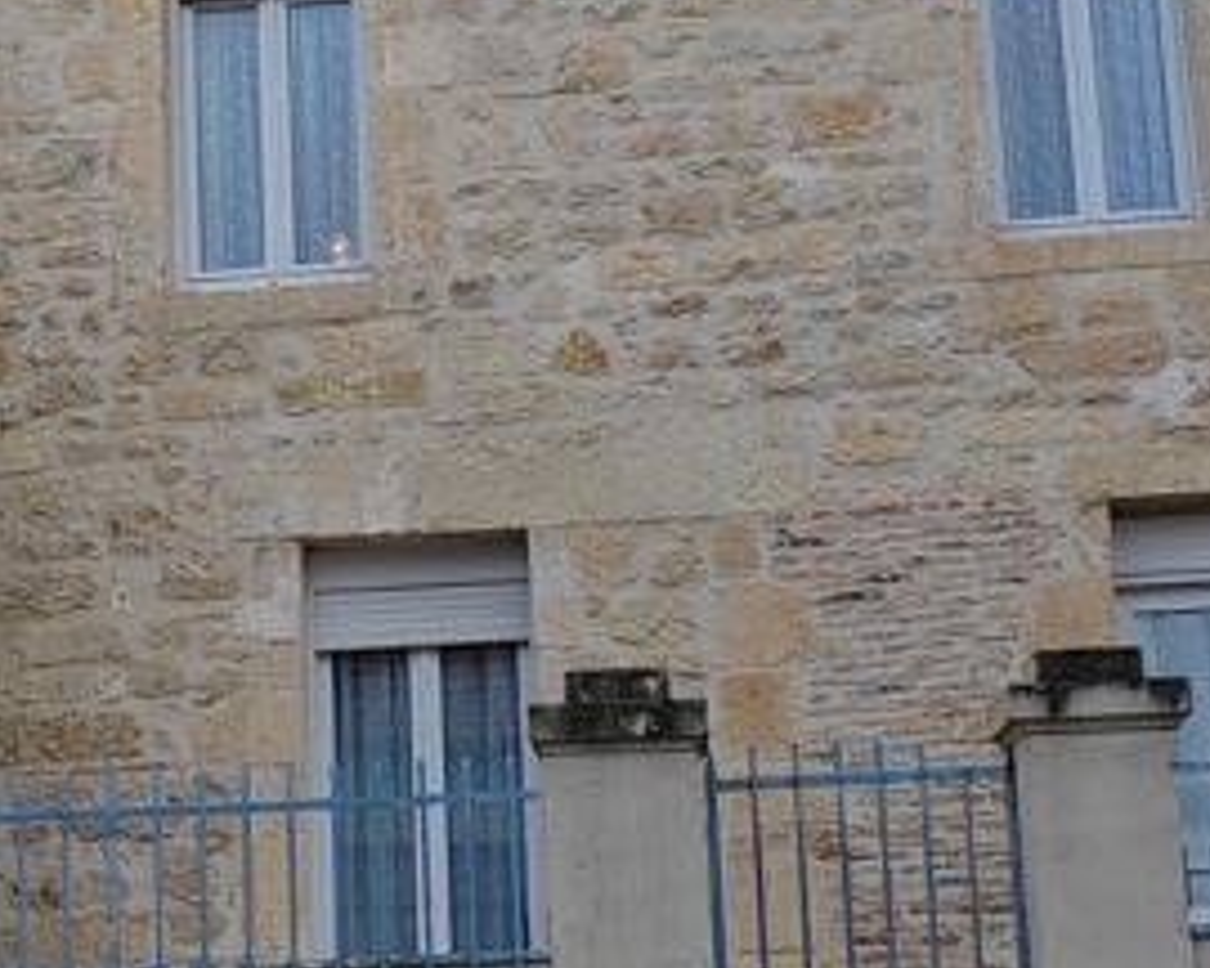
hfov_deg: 24.3
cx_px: 421
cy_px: 493
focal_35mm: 78
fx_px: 2793
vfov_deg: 19.7
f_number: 1.9
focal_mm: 5.52
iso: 100
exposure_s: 1/1500
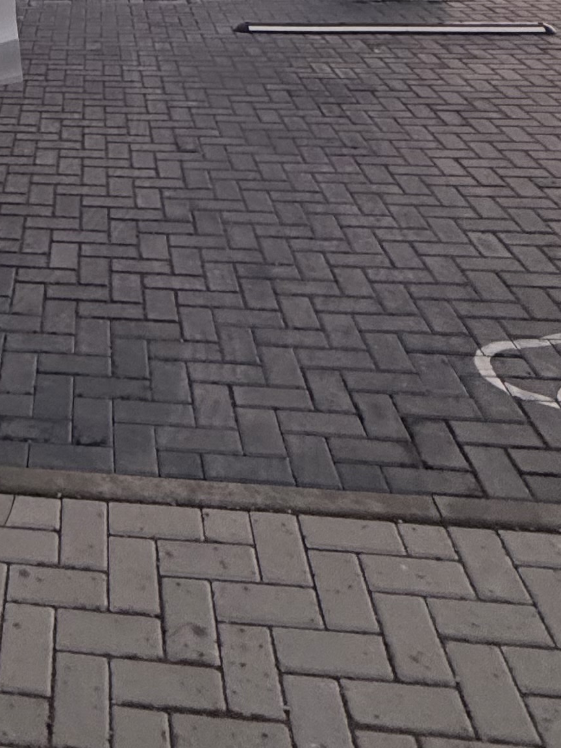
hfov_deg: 26.9
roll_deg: +2.1
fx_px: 1059
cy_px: -395
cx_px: -75
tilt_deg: +14.6
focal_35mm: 49
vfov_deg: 26.7
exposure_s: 1/60
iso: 400
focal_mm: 2.22
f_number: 2.2
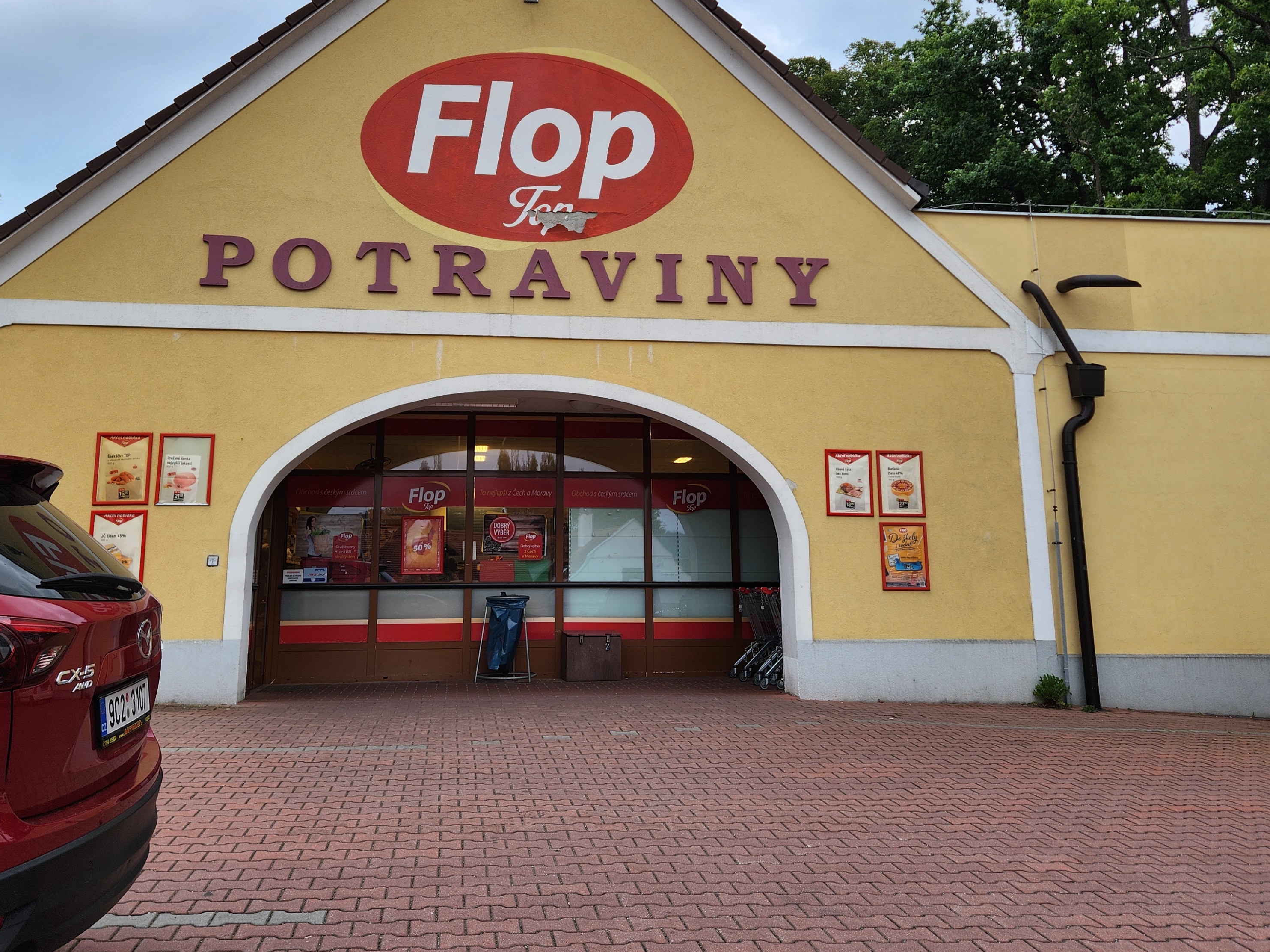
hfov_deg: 58.3
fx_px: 1137
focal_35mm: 31
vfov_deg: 45.2
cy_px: 376
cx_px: 586
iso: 20
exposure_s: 1/257
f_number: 1.8
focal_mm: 5.4
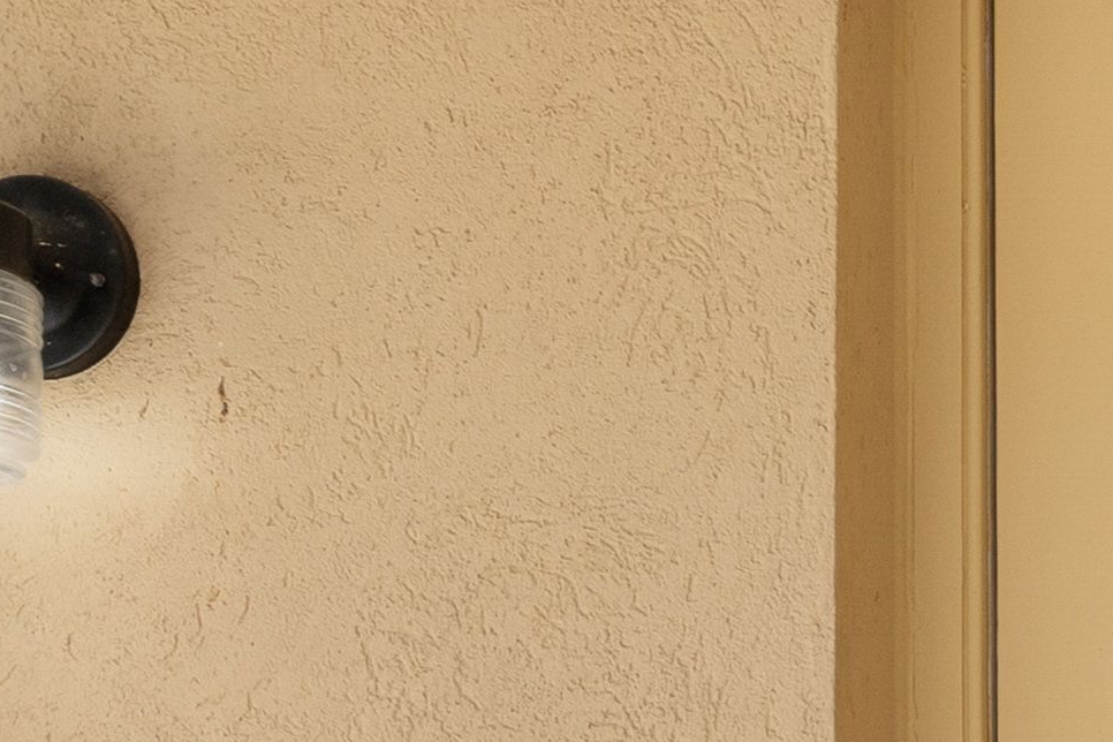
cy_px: 1270
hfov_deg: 19.4
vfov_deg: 14.2
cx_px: 1803
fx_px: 2690
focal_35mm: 87
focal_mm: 14
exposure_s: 1/400
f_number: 9
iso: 250
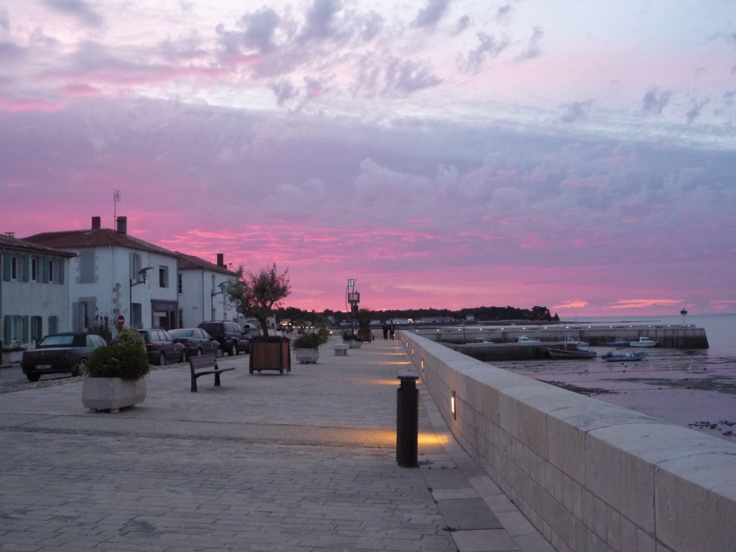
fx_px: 850
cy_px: 276
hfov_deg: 46.8
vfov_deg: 36.0
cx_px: 368
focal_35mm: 40
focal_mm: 7
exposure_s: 1/30
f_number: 4.3
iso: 400
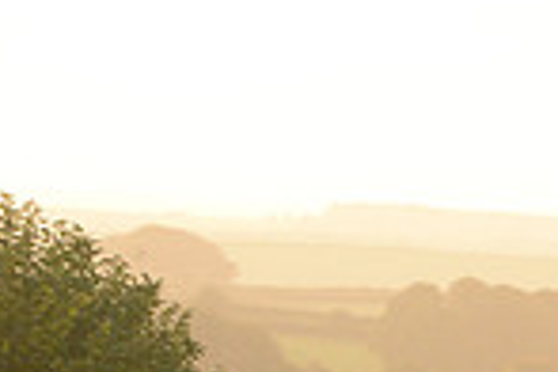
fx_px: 12198
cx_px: 983
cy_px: 463
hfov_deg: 2.6
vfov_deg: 1.7
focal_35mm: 787
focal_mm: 200
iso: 2500
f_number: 10
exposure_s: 1/1000
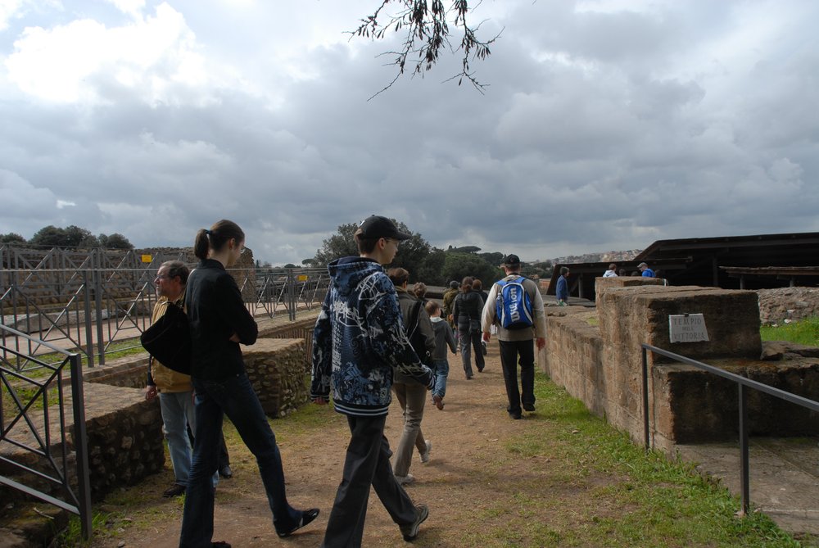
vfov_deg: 59.6
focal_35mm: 21
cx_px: 410
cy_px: 274
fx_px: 478
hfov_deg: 81.1
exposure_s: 1/350
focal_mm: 14
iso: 200
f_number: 8
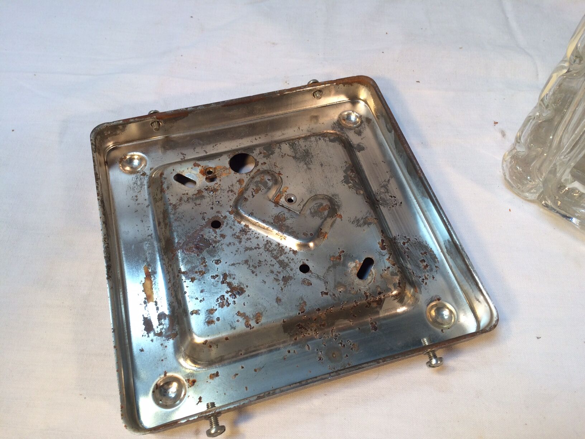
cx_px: 292
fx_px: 490
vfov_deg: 48.2
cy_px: 220
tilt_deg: -59.0
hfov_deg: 61.7
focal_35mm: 29
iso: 50
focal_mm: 4.15
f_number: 2.2
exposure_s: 1/100
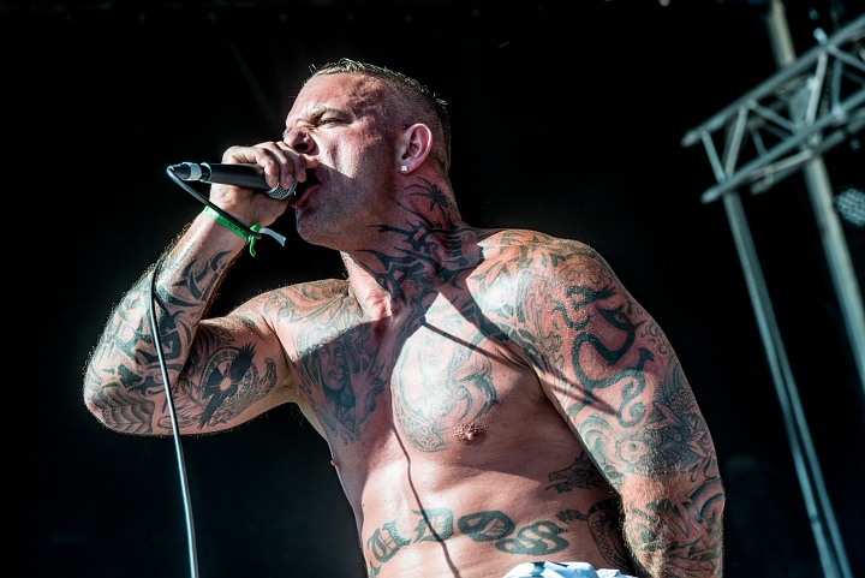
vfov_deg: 7.9
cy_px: 289
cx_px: 432
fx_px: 4207
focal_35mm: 175
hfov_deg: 11.7
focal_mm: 175
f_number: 9
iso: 50
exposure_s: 1/125
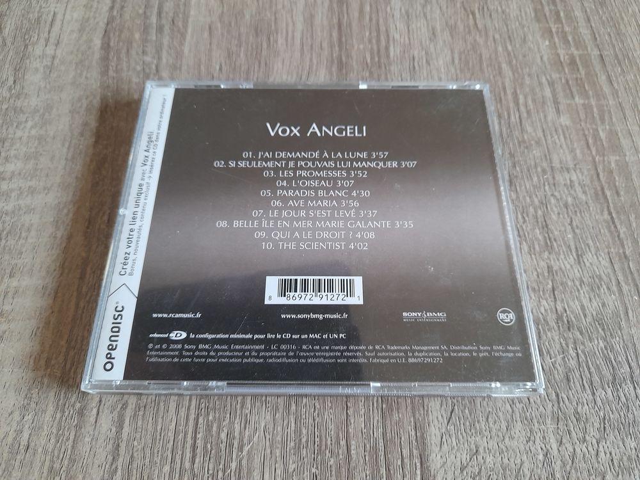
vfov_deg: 54.9
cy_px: 240
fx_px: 462
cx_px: 320
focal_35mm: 25
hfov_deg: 69.4
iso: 400
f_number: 2
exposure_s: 1/30
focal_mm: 4.6
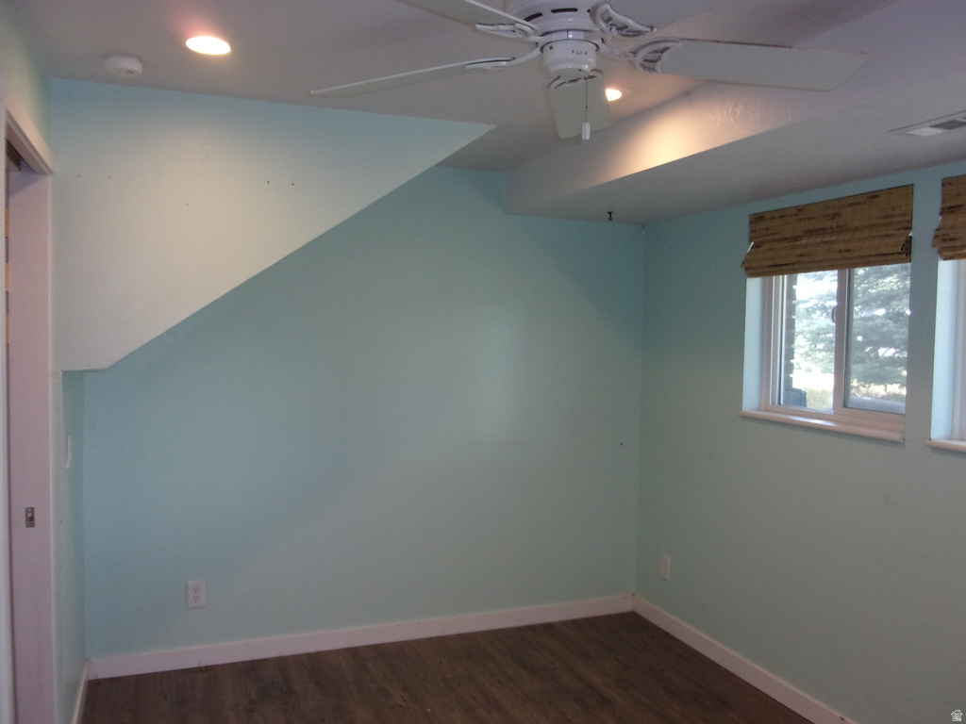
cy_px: 362
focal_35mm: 28
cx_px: 483
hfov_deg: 63.4
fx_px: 781
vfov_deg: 49.7
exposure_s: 1/34
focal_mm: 5.1
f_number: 3.9
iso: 200
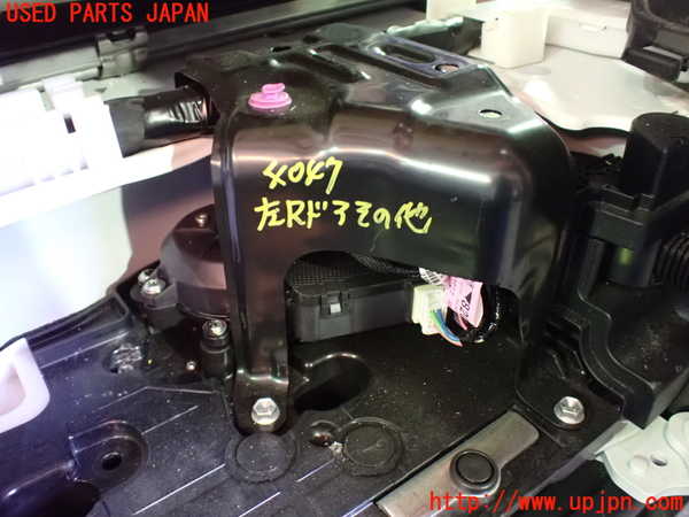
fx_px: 597
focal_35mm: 30
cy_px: 258
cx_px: 344
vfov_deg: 46.8
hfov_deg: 60.0
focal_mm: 5.4
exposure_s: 1/20
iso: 1600
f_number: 2.3
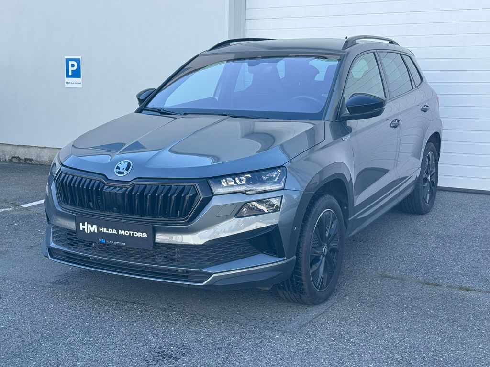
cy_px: 184
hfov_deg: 39.7
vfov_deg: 30.3
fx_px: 679
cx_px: 245
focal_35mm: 48
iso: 64
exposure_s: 1/828
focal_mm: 6.76
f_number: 1.78
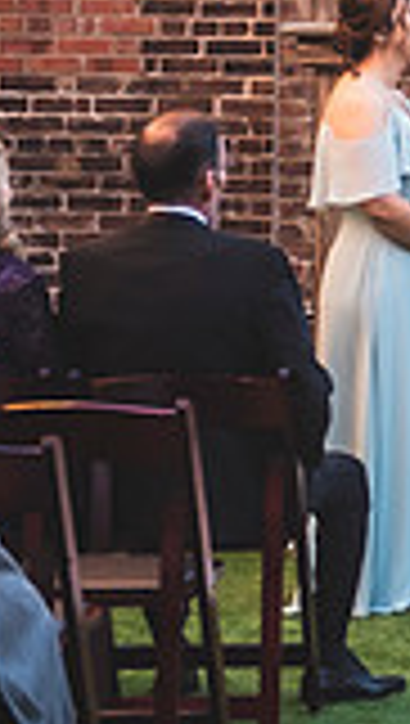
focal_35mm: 240
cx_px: 1207
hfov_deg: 4.9
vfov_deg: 8.9
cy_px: -92
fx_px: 4622
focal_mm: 62
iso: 100
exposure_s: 1/160
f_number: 2.8
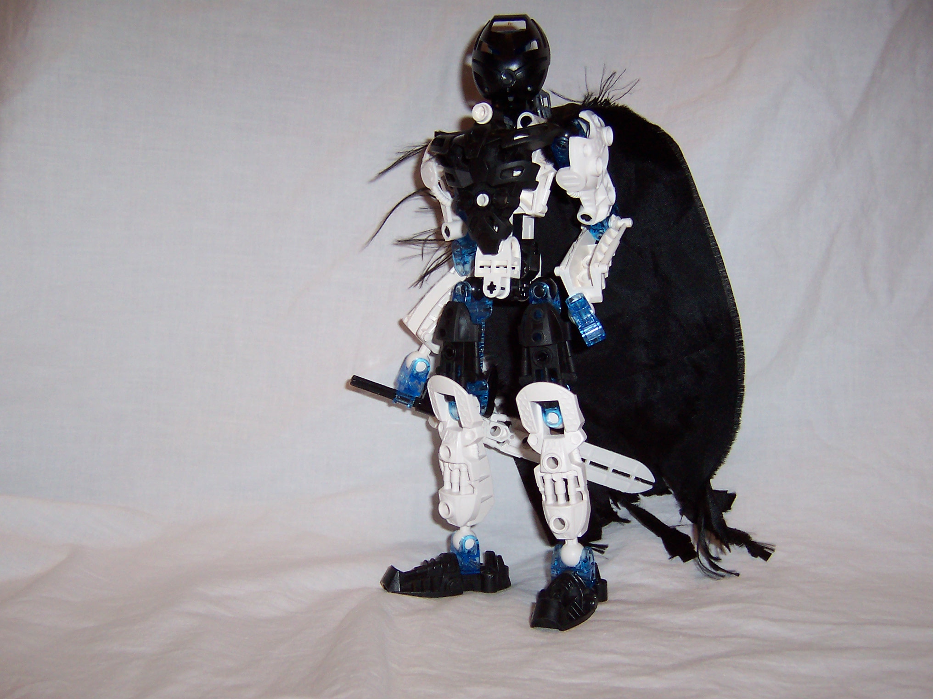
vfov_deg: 39.7
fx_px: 970
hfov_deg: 51.4
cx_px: 466
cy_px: 350
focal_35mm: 36
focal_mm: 5.6
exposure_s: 1/60
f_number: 2.8
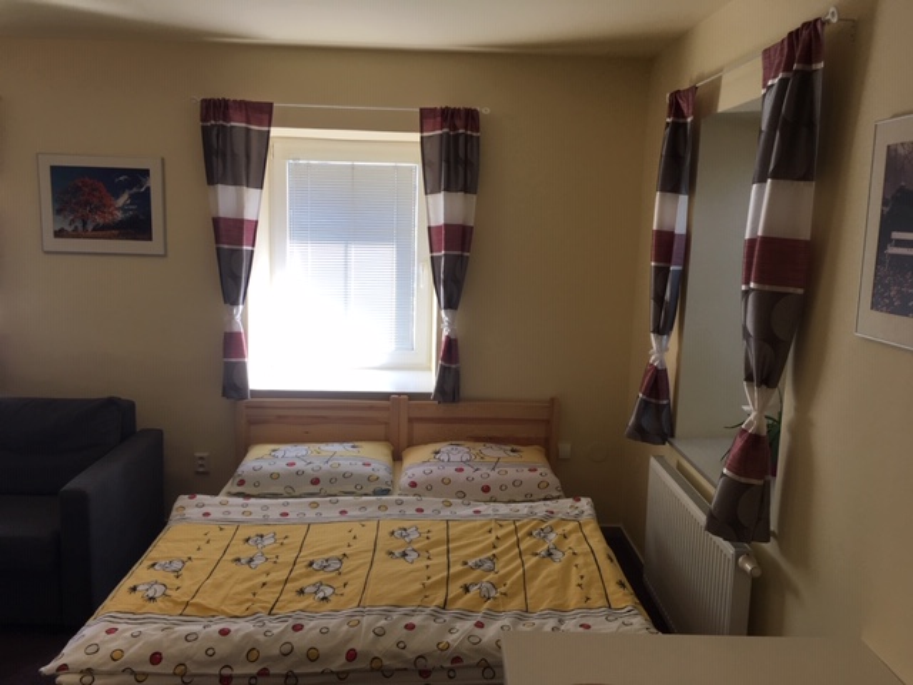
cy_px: 342
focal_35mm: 29
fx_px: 765
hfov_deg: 61.7
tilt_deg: -10.8
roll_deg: -1.5
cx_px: 456
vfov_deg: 48.2
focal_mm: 4.15
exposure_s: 1/50
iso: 25
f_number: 2.2
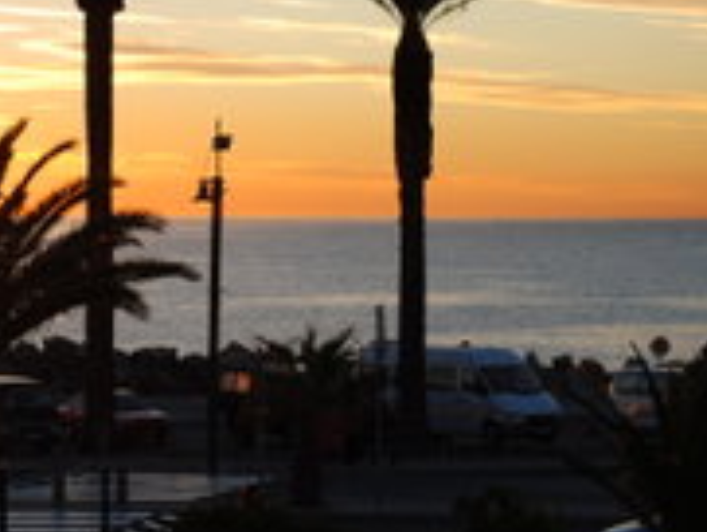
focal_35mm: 134
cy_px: 176
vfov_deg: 11.1
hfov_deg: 14.7
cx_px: 207
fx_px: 2739
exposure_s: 1/125
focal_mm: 42
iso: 100
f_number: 5.6
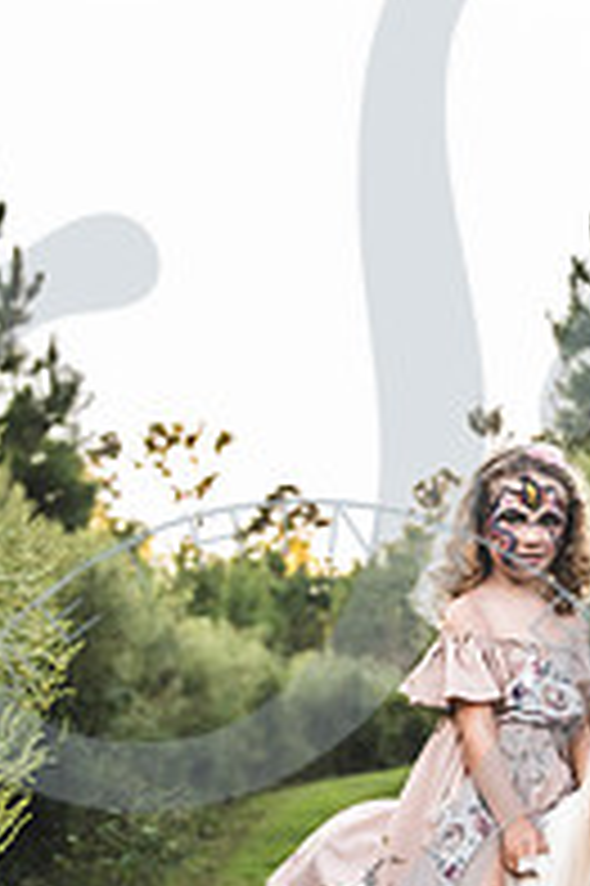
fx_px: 1576
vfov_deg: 31.2
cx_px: 509
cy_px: 576
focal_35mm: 64
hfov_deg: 20.8
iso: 100
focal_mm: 28
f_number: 2.8
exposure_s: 1/200
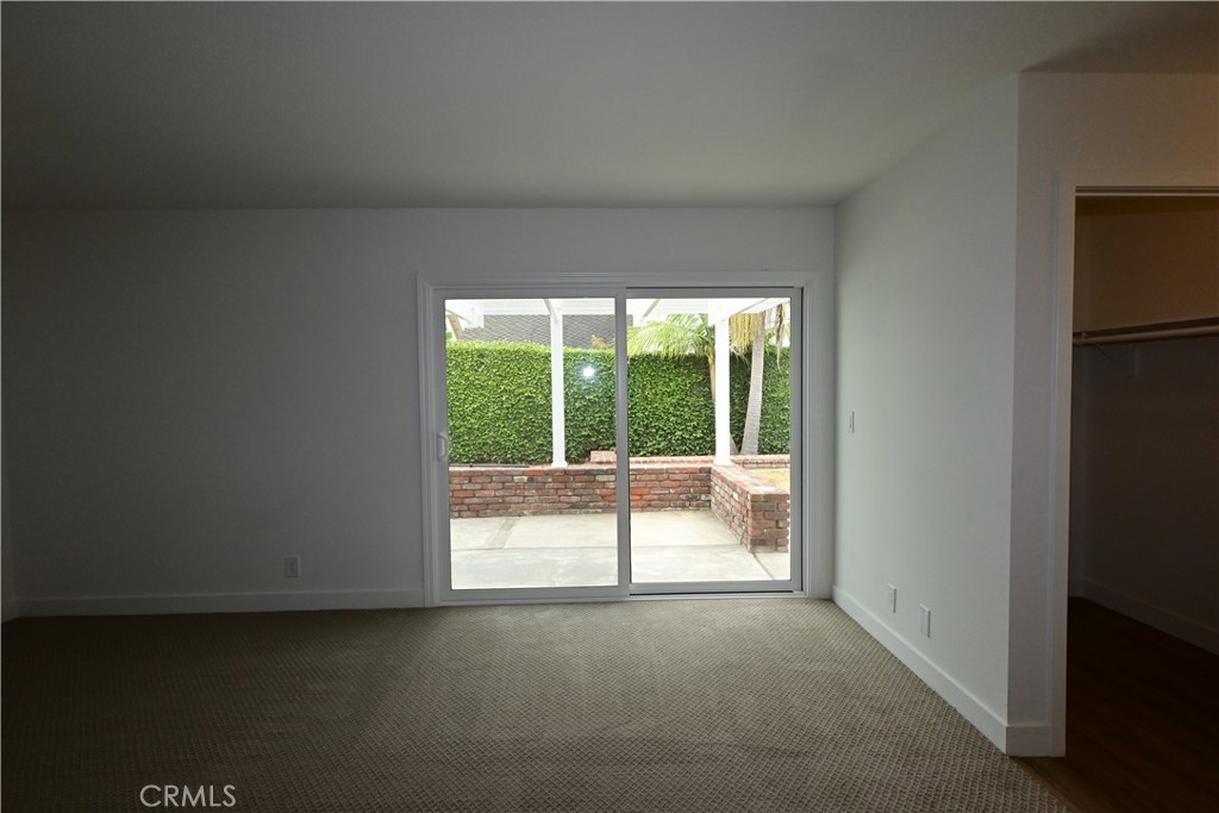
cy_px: 406
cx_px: 610
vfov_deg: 65.3
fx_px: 635
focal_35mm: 19
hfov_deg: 87.7
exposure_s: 1/100
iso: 800
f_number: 11
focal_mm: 12.5
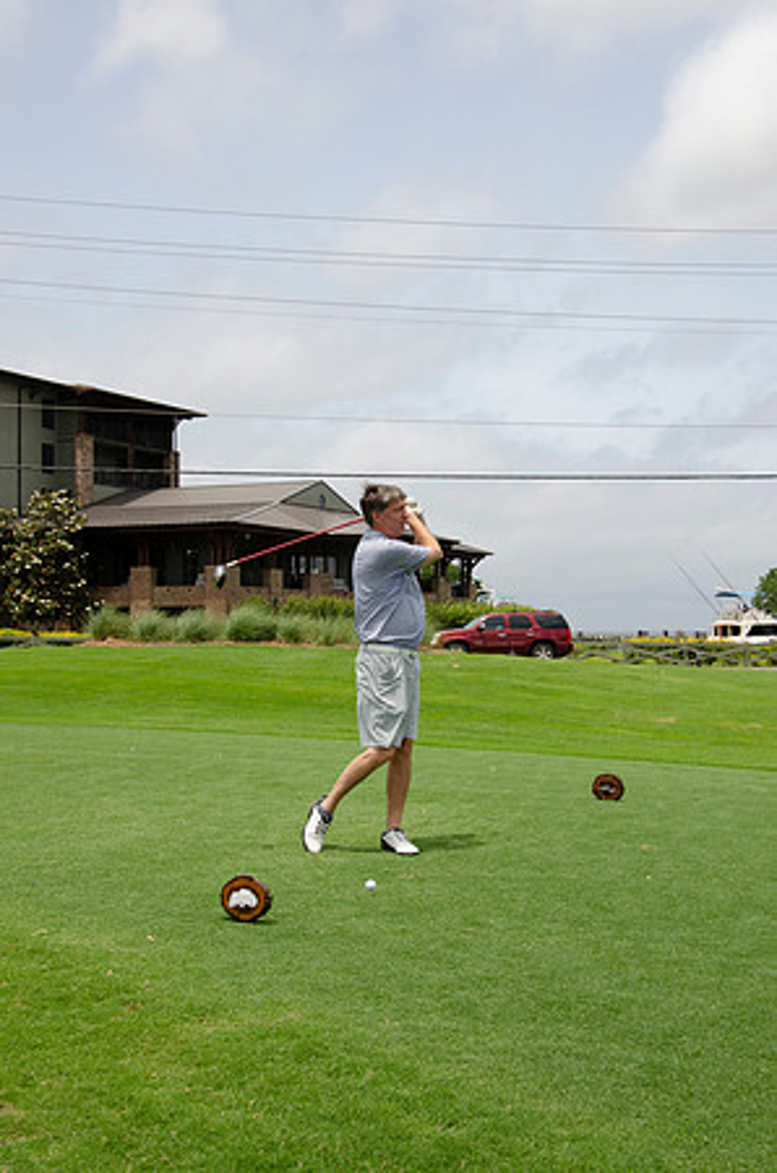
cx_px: 388
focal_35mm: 48
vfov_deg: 41.2
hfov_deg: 27.9
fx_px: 1561
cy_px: 586
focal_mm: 32
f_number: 13
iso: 400
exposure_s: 1/500
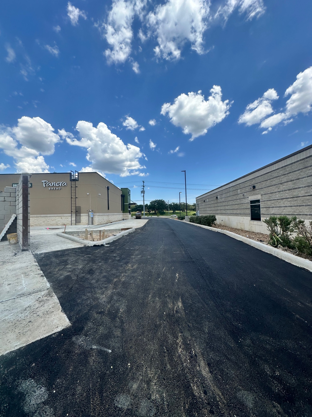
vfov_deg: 102.1
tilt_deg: +1.9
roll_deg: -1.3
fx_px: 168
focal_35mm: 14
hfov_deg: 85.7
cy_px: 208
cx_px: 156
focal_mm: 2.22
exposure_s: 1/2092
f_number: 2.2
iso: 50
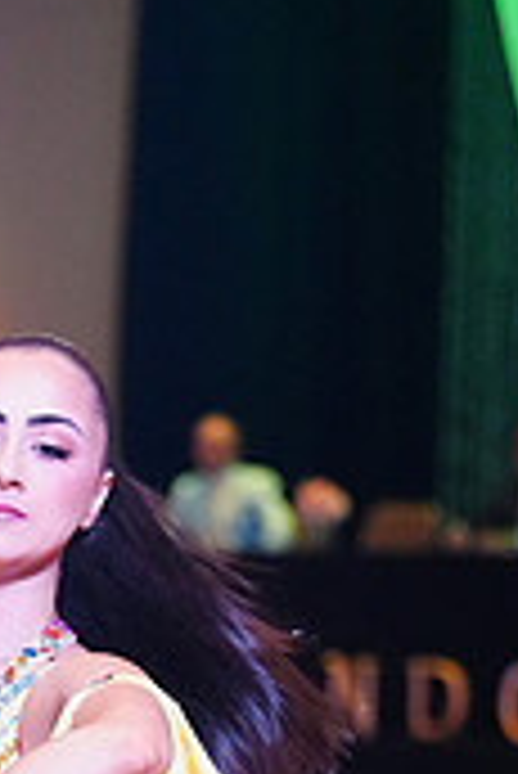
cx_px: -173
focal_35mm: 250
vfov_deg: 8.0
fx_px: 5385
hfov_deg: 5.5
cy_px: 1233
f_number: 2.8
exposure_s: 1/500
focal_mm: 74
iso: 5000
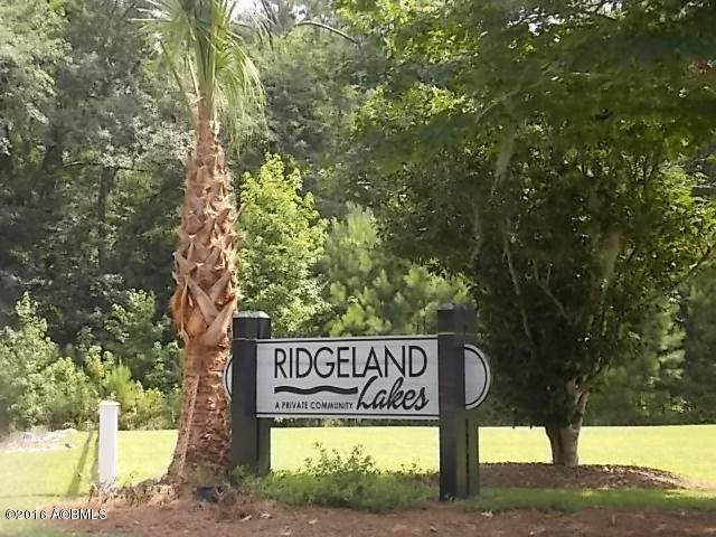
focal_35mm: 65
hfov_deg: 29.8
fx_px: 1344
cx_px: 358
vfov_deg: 22.6
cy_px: 268
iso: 160
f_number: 4.1
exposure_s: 1/250
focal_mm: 11.5
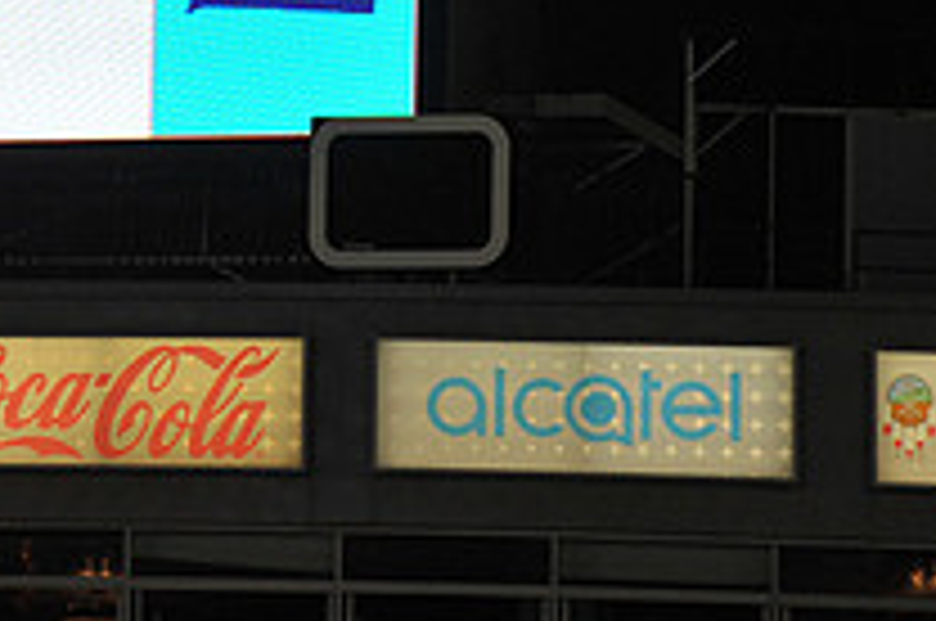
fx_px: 13032
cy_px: -162
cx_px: -356
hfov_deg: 4.1
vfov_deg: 2.7
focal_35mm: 502
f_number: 9
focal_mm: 180
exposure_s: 1/320
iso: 1600
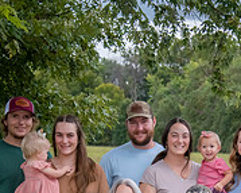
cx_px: 202
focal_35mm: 140
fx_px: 998
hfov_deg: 13.7
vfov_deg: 10.7
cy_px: 258
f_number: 4.2
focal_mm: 46
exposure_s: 1/640
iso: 400
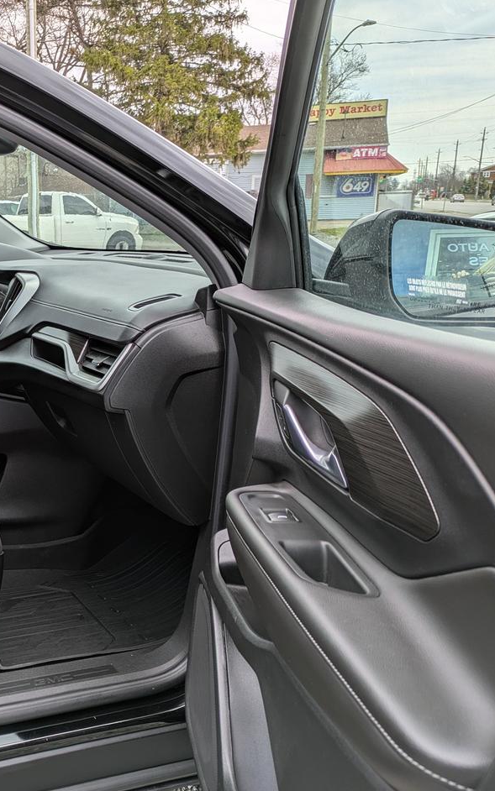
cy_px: 401
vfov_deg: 54.0
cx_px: -11
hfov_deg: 32.3
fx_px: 777
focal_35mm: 36
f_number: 1.89
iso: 43
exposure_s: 1/501
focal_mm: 5.43
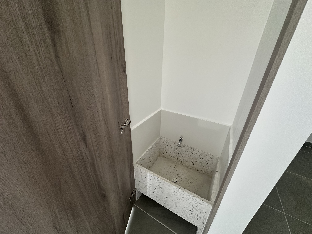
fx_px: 126
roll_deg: -1.3
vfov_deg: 85.7
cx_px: 156
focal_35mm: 14
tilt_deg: -26.5
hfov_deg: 102.1
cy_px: 117
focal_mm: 2.22
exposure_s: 1/98
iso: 320
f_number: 2.2
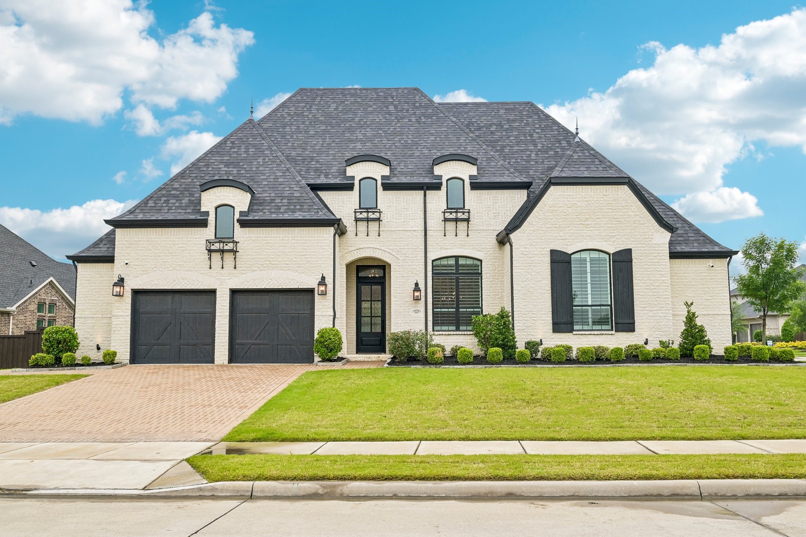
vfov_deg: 43.6
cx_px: 403
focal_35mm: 30
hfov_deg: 61.9
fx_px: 672
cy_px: 268
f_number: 8
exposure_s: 1/800
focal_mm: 30
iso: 400
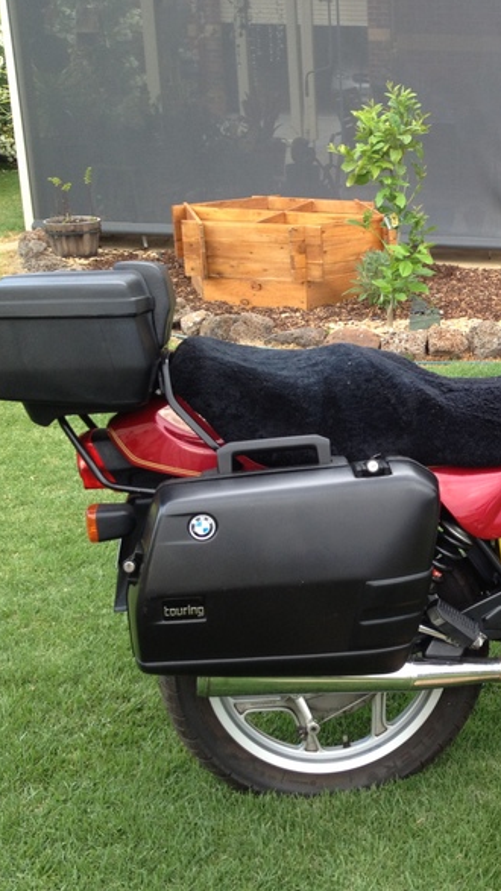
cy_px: 449
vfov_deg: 39.9
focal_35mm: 52
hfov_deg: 21.8
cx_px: 548
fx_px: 1229
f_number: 2.4
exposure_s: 1/122
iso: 64
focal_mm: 4.28
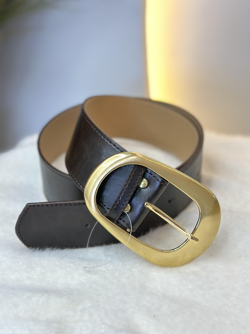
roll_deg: -0.7
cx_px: 125
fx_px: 462
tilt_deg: -29.6
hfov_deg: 30.3
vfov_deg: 39.7
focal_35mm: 48
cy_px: 167
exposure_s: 1/60
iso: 200
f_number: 1.78
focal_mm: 6.86
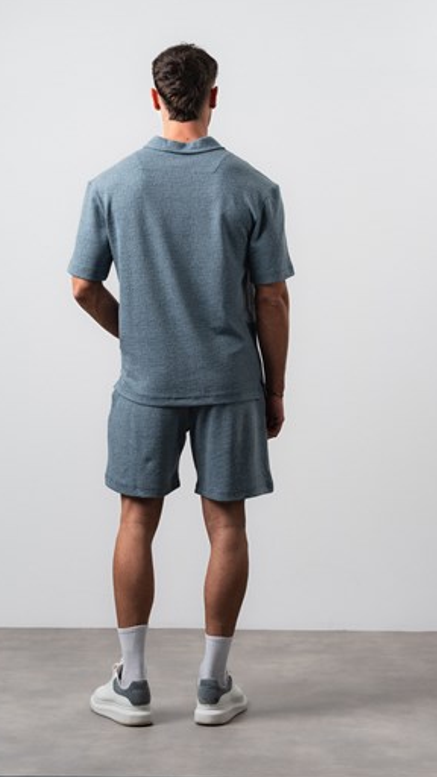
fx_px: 1772
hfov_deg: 14.1
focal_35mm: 86
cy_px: 325
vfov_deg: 24.7
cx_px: 187
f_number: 10
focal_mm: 70
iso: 100
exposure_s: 1/125
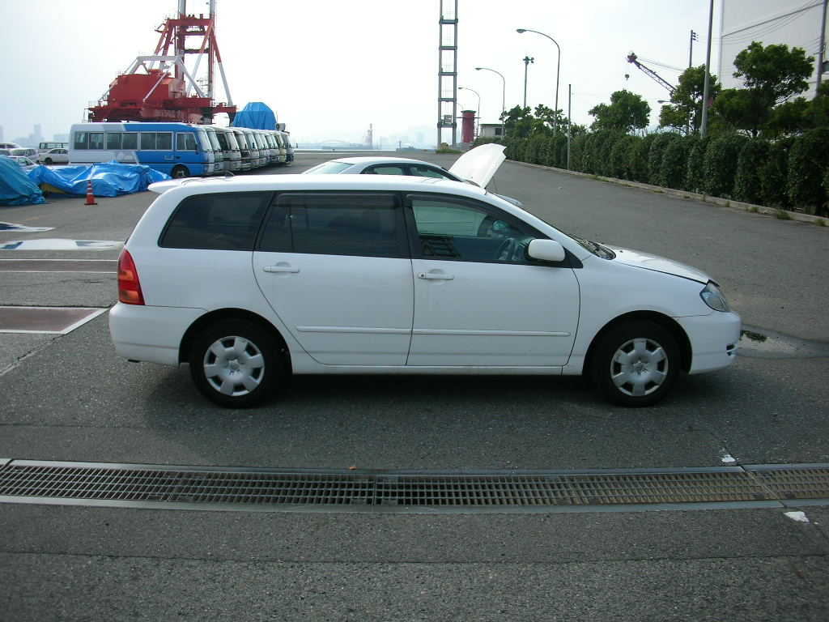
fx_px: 838
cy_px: 311
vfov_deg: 40.7
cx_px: 414
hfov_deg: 52.6
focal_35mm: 35
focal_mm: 5.8
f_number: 8.5
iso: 50
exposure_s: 1/70.8
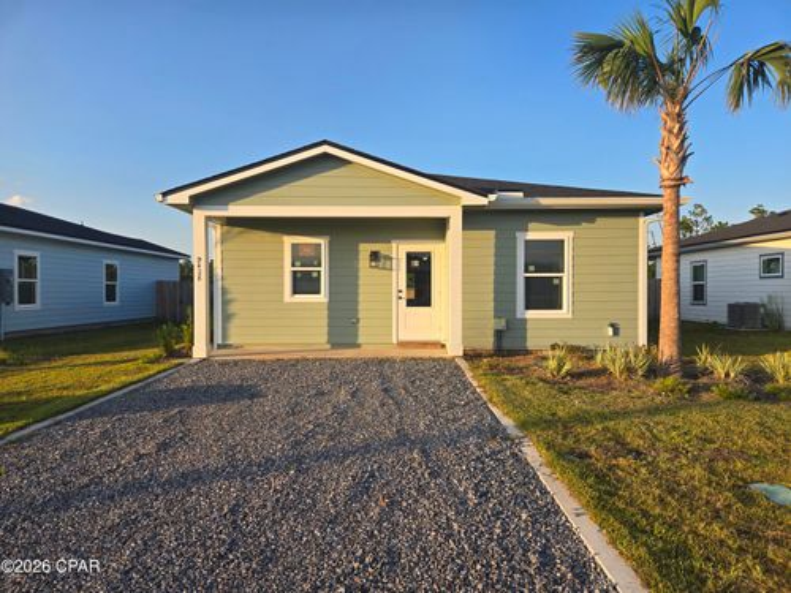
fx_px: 526
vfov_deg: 58.9
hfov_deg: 73.9
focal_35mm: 23
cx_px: 396
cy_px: 296
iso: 25
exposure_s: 1/648
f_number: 1.8
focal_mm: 5.4
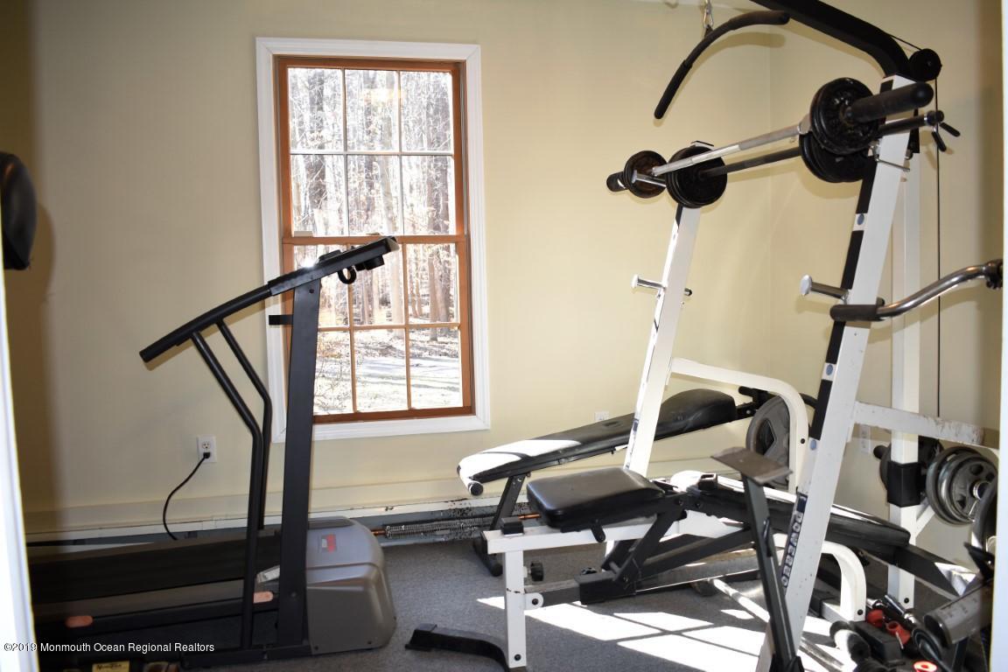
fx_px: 756
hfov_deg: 67.4
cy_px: 336
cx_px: 504
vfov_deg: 47.9
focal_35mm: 27
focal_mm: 18
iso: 400
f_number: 4
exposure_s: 1/80
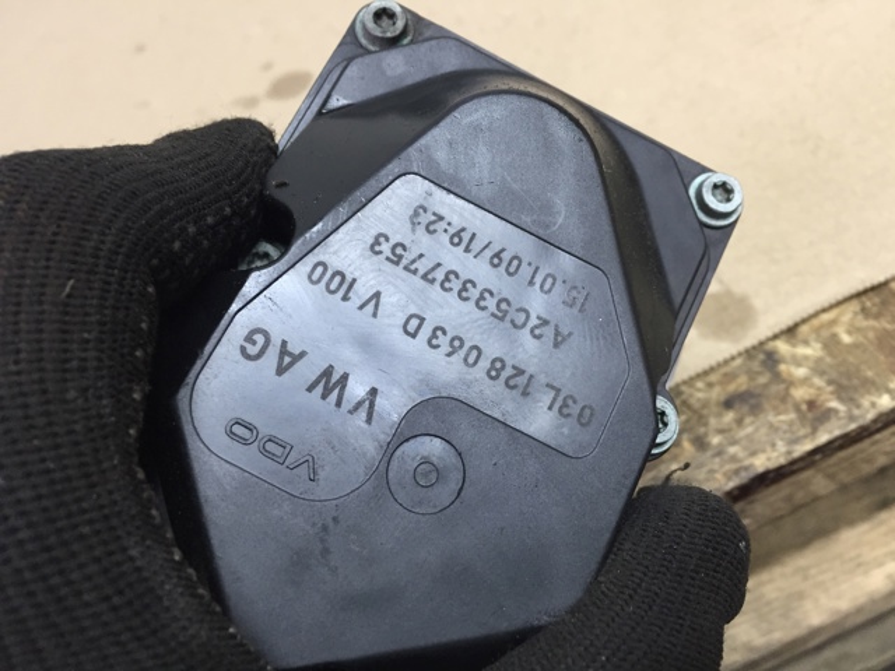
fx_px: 750
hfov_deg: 61.7
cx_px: 448
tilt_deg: -46.3
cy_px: 336
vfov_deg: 48.2
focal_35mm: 29
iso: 80
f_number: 2.2
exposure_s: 1/33
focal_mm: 4.15
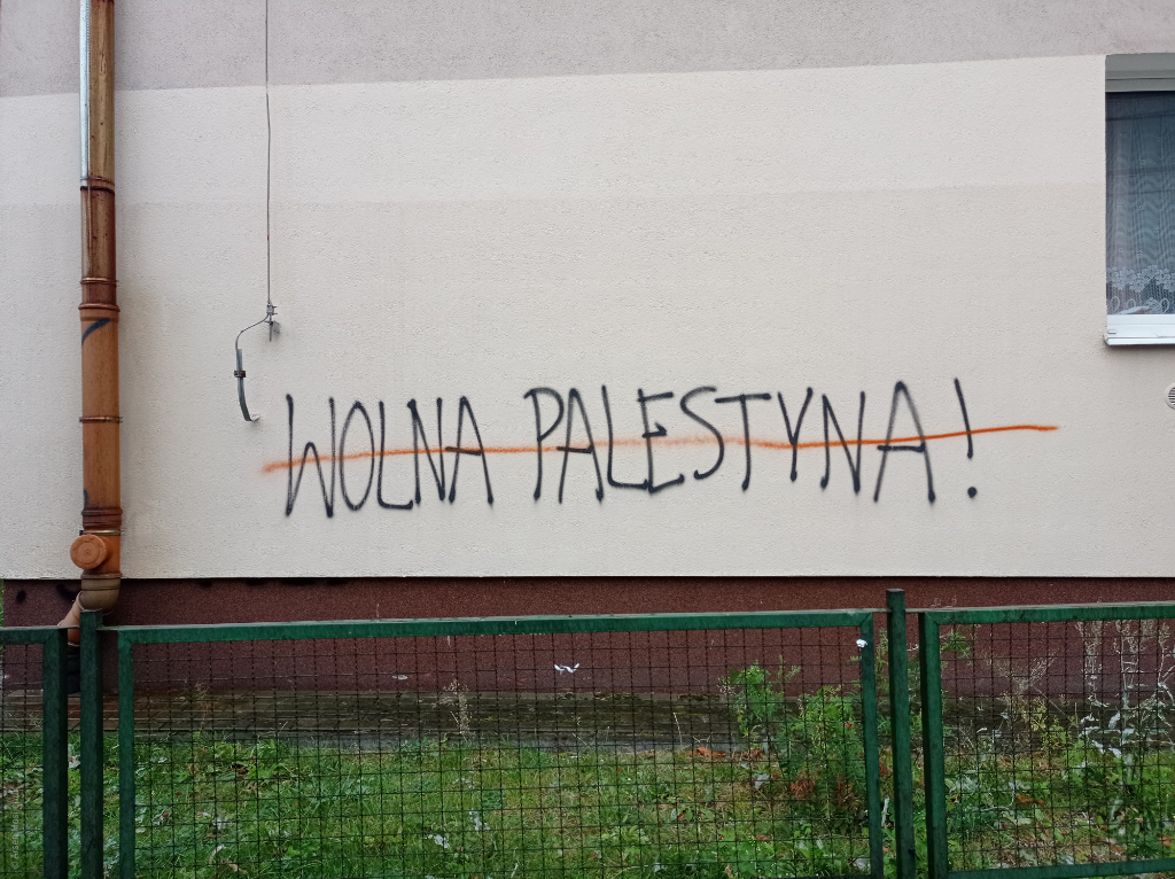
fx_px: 950
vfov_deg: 49.7
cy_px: 440
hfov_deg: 63.5
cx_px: 588
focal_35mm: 28
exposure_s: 1/109
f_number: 1.8
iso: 100
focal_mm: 4.7
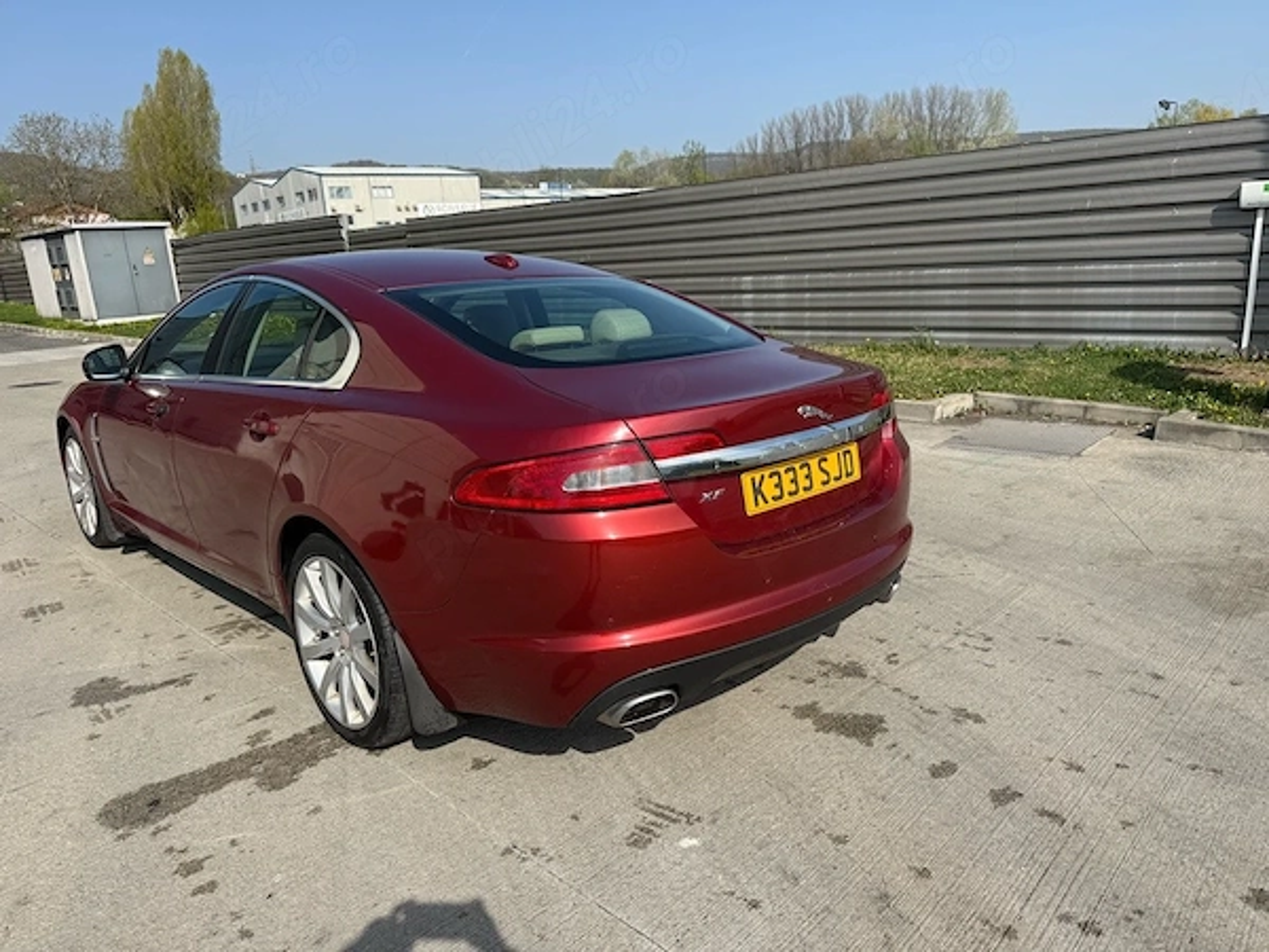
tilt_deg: -12.8
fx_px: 880
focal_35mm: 24
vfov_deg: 56.8
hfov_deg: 71.6
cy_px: 476
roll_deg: +4.2
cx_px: 634
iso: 80
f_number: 1.78
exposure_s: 1/3953
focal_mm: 6.76
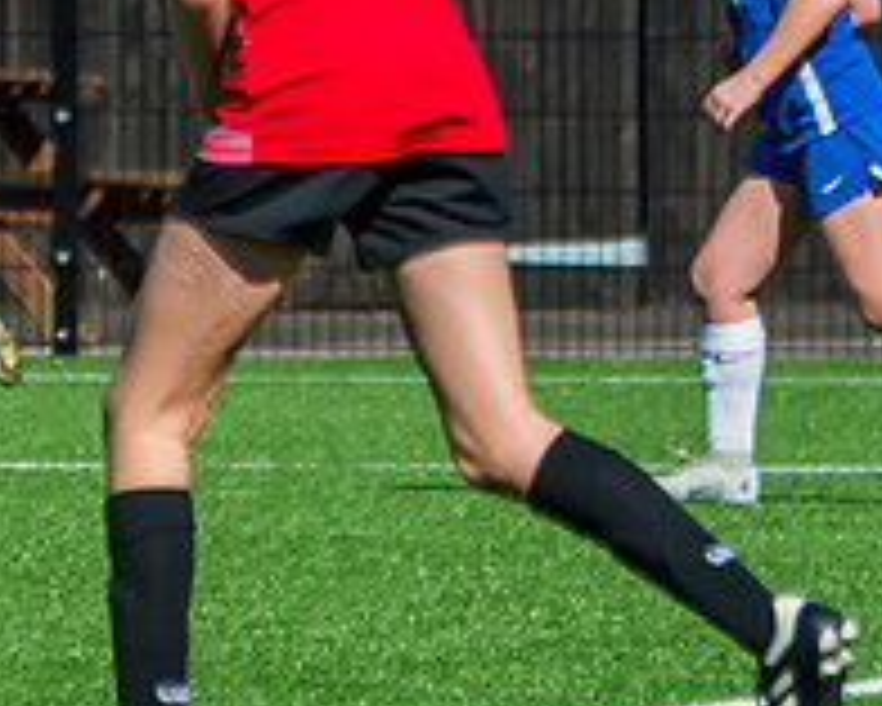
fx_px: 26326
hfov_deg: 1.9
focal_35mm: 1008
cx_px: -414
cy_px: 101
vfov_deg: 1.5
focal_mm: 175
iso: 400
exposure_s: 1/4000
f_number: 4
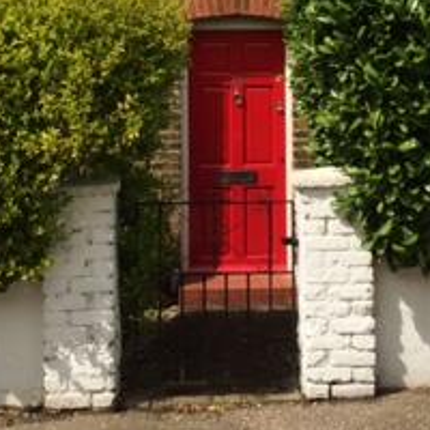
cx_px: 213
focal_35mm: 82
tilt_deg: +3.2
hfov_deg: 21.1
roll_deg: +1.7
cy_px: 26
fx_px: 1152
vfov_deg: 20.6
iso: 32
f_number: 2.2
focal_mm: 4.15
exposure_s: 1/1953
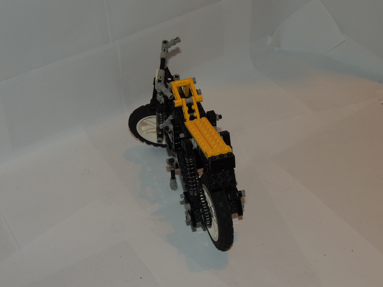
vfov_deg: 26.6
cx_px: 192
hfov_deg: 34.9
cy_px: 144
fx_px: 609
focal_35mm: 55
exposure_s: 1/40
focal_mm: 9.8
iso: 180
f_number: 3.7
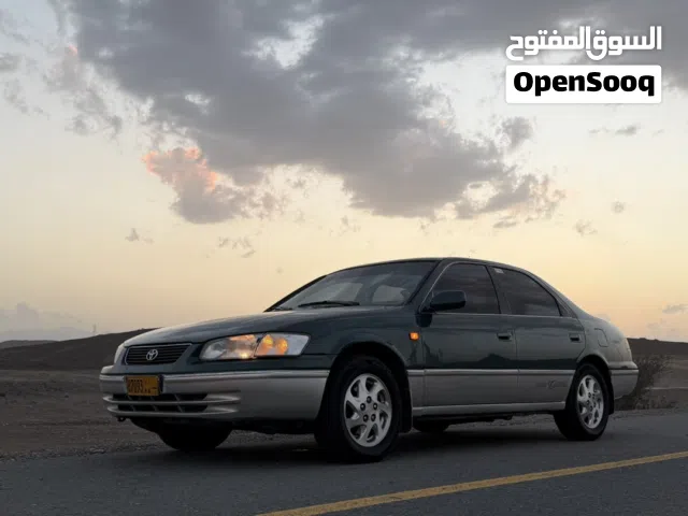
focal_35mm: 24
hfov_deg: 71.6
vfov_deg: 56.8
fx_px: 477
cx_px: 344
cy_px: 258
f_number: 1.78
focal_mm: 6.76
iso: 64
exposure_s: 1/271
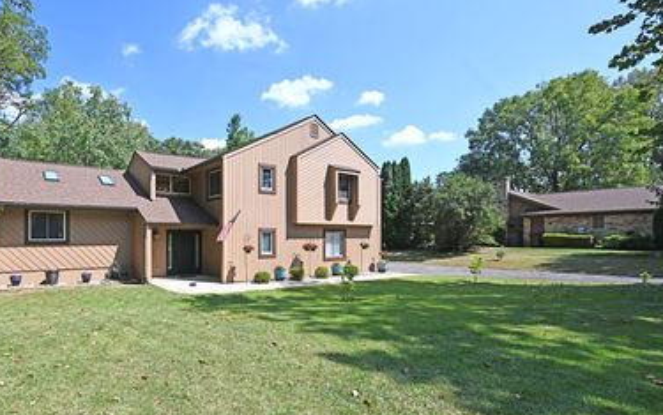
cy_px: 234
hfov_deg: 85.3
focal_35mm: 19
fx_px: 344
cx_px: 228
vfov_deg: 62.1
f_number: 7.1
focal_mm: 14
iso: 100
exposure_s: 1/320
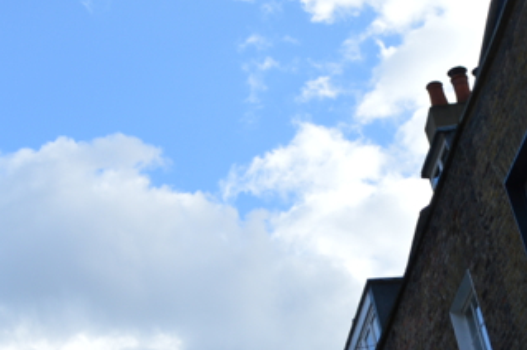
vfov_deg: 12.4
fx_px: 1550
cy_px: -123
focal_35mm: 106
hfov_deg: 18.3
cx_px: -114
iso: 100
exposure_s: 1/200
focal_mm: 22
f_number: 7.1
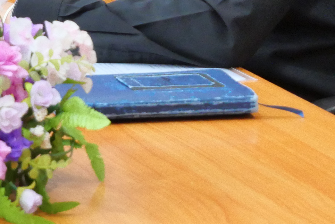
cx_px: 110
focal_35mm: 206
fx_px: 1918
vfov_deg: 6.6
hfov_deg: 10.0
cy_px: -154
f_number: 4.7
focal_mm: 28
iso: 2000
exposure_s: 1/25
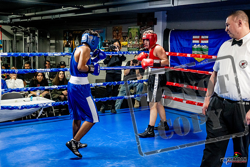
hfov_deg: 38.2
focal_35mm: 52
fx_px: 361
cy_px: 84
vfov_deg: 26.0
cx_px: 125
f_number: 2.8
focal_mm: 35
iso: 5000
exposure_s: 1/800
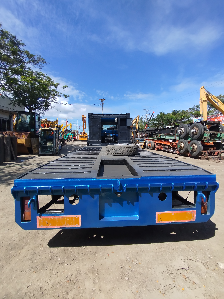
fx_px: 129
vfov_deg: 98.2
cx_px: 112
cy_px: 150
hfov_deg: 81.7
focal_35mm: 15
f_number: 2.2
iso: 50
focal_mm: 1.65
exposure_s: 1/1350
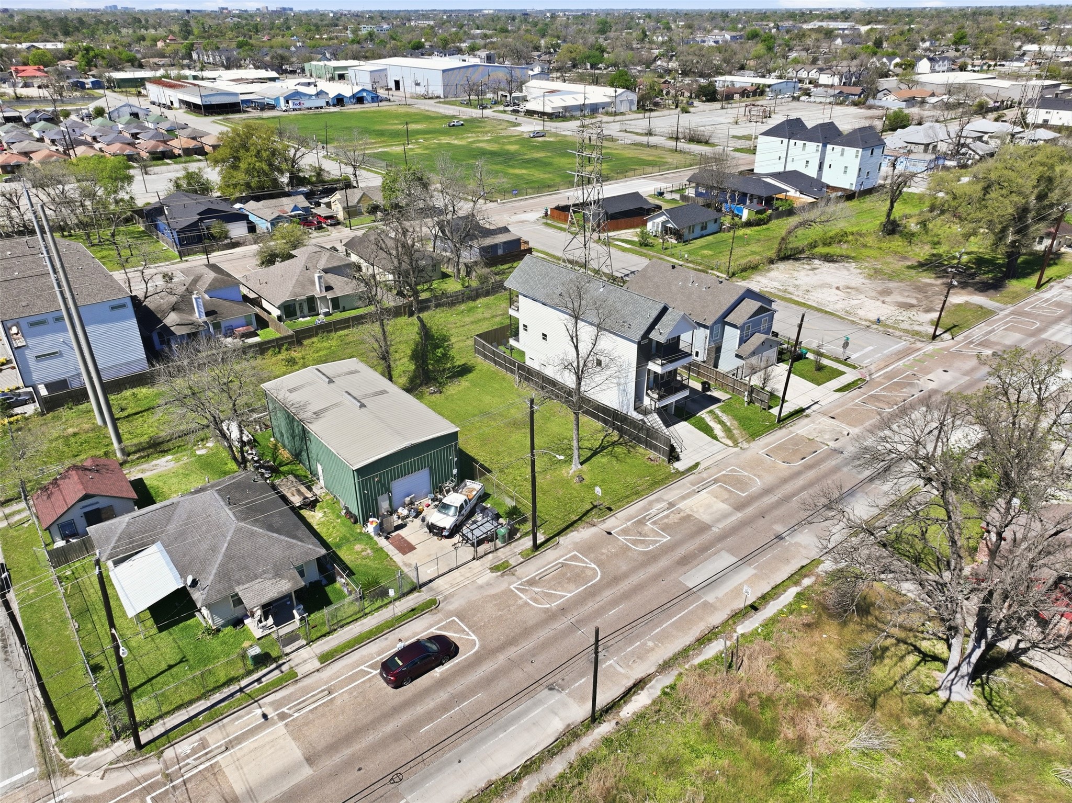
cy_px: 402
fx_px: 743
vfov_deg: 56.8
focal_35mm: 24
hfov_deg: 71.6
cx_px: 536
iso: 130
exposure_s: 1/2500
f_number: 2.8
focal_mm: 12.3
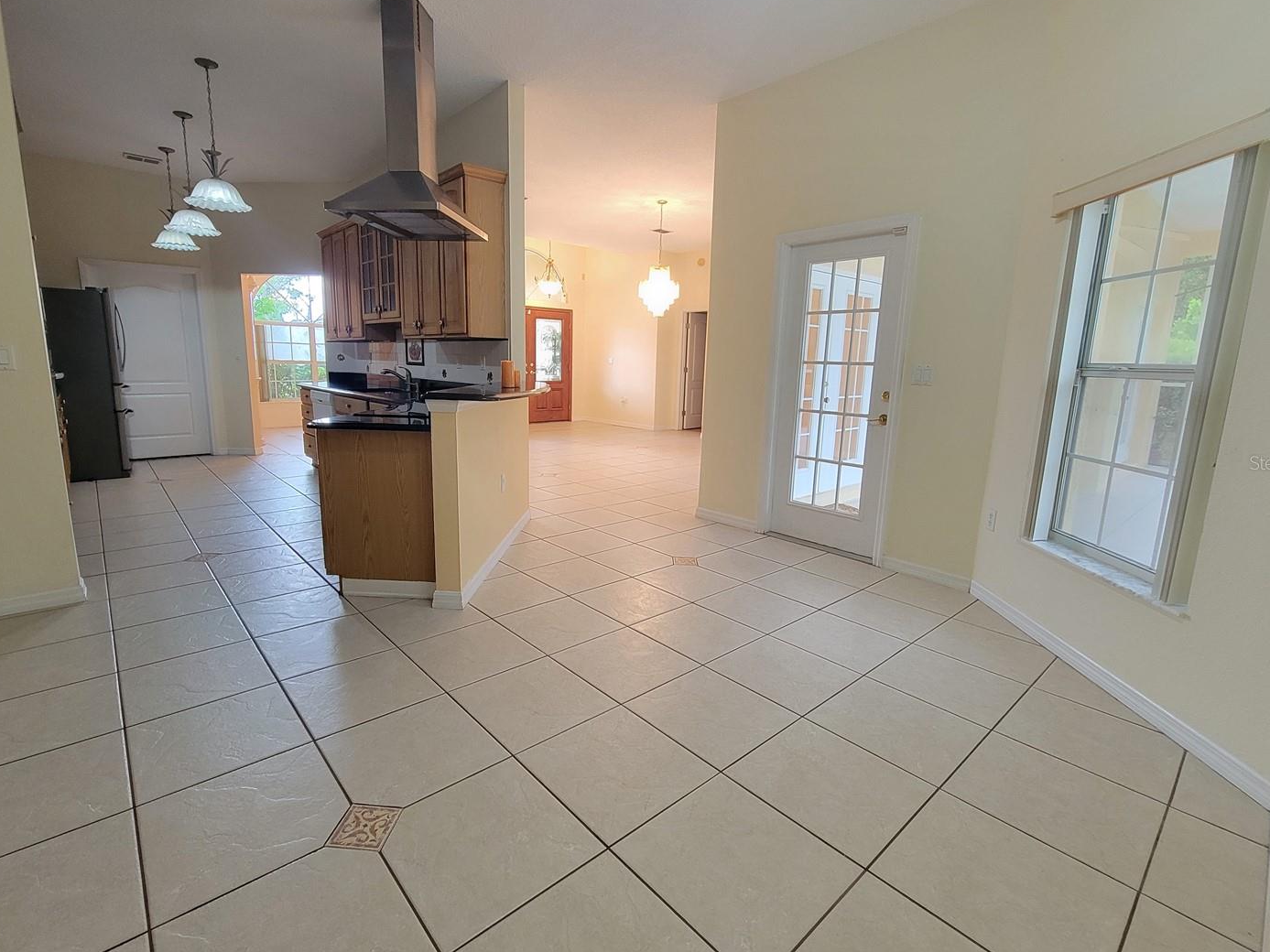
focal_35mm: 15
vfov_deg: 81.7
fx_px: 550
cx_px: 603
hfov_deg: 98.1
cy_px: 462
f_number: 2.2
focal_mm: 2.2
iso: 250
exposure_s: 1/60
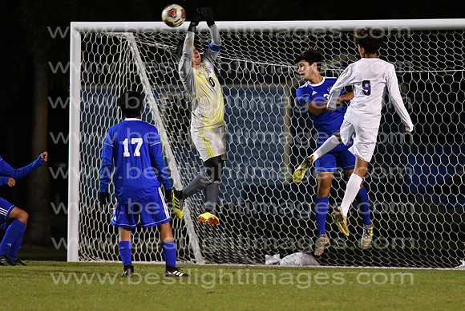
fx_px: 5814
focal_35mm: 450
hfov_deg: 4.6
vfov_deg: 3.1
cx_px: 232
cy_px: 156
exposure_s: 1/800
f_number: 3.5
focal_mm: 300
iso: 10000
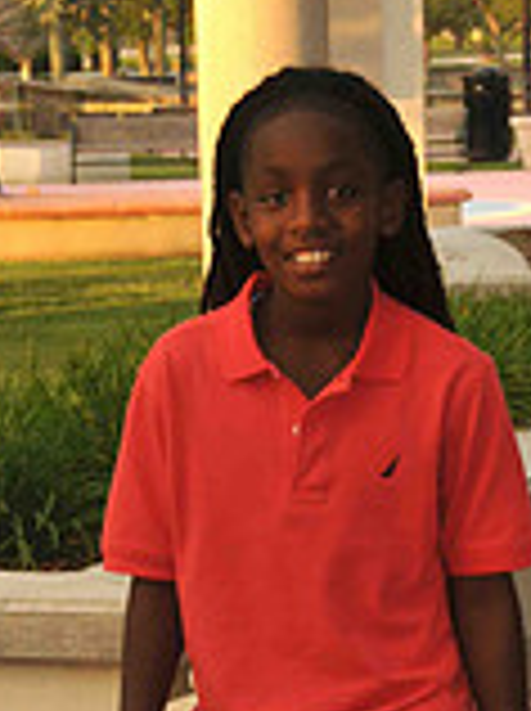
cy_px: 657
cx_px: 353
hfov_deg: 7.5
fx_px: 4040
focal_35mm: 197
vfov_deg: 10.0
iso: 200
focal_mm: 48
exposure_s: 1/125
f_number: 5.6
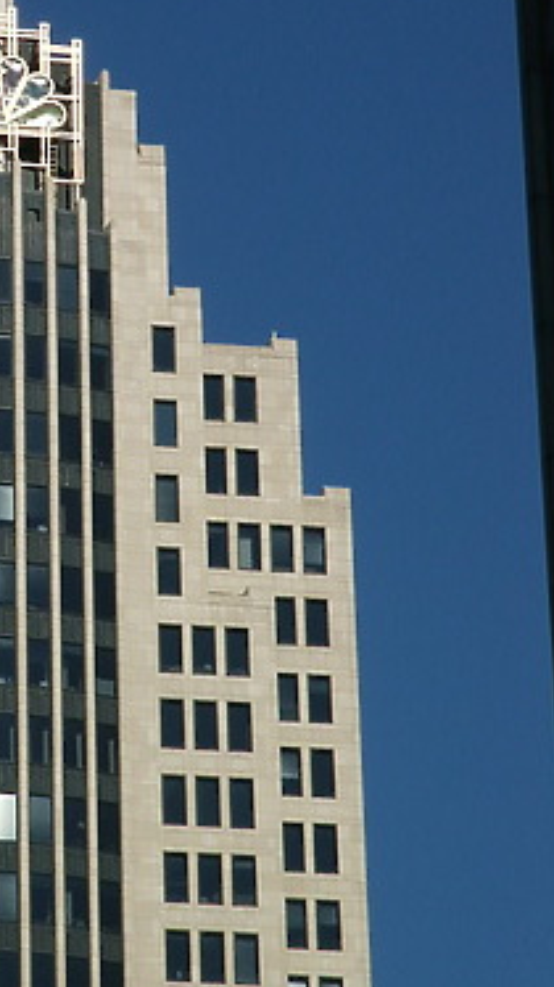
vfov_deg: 8.9
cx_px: -32
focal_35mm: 243
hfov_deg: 5.0
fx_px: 6355
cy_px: 288
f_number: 8
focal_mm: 28.23
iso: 64
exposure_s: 1/350
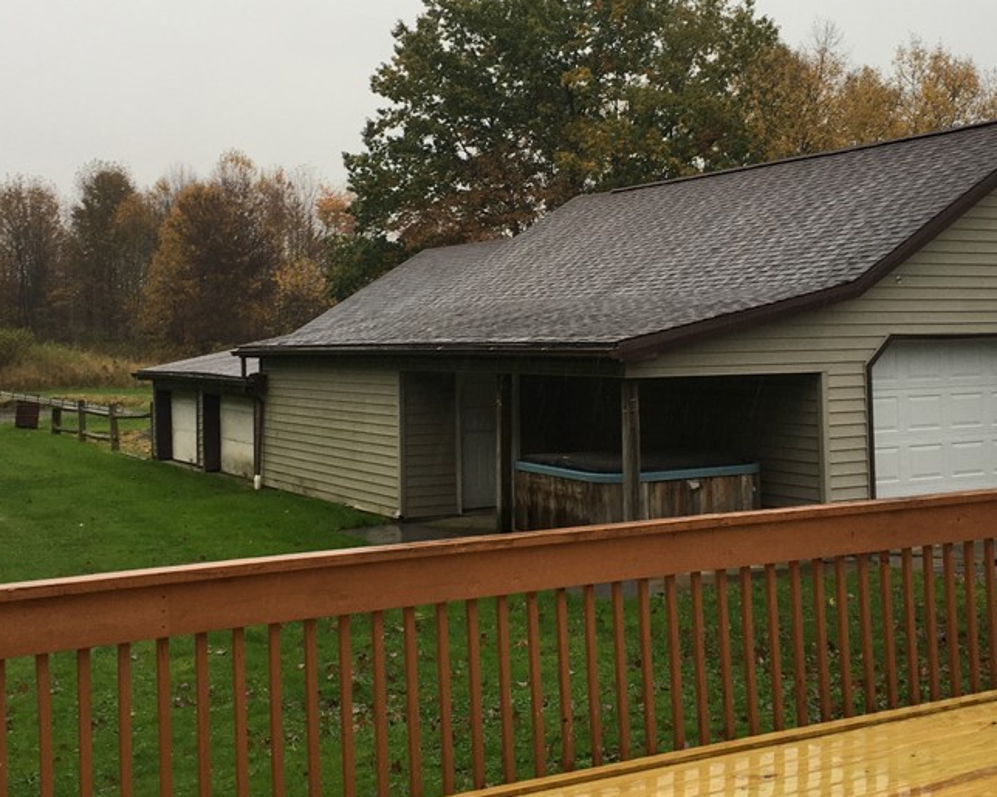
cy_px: 311
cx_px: 478
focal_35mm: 45
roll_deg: +2.3
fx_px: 1328
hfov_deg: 41.2
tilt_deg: +0.6
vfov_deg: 33.3
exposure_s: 1/120
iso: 40
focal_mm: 4.15
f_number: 2.2
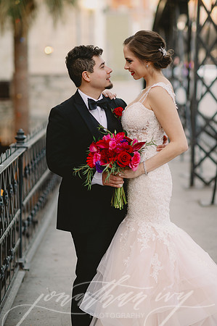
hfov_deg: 16.0
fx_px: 770
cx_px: 108
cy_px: 163
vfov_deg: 23.9
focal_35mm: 85
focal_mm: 85
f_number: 2.2
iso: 500
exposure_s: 1/400
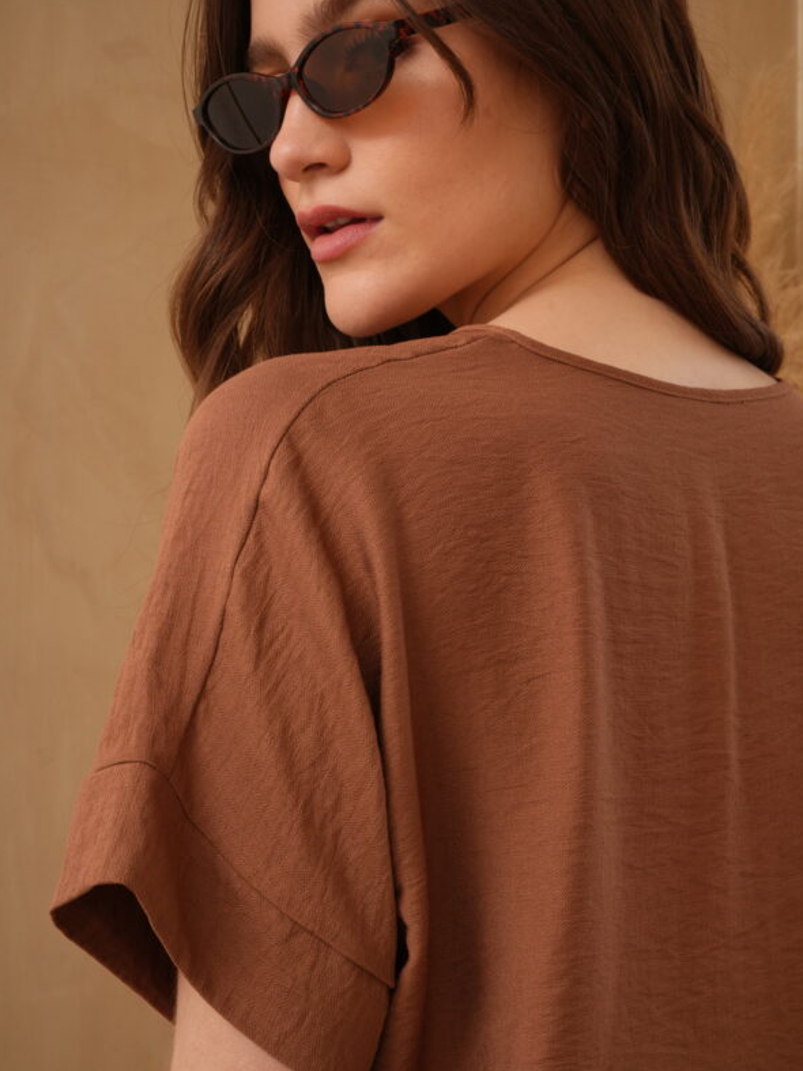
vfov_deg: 34.9
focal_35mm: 55
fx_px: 1702
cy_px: 597
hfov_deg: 26.6
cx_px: 403
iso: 640
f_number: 14
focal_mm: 50
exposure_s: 1/125
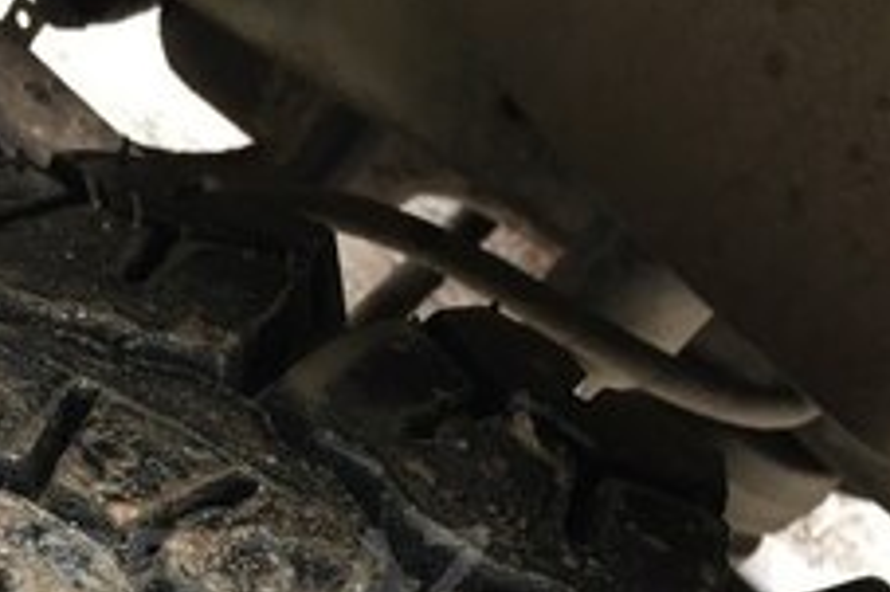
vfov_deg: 20.0
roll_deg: -36.3
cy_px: 572
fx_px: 1630
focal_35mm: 66
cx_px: 188
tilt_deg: -44.5
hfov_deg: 29.9
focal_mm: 4.15
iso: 80
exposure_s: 1/33
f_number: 2.2
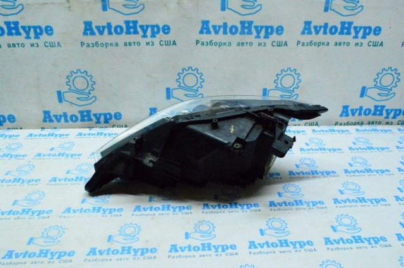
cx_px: 202
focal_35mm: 30
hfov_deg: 62.0
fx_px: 336
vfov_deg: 43.5
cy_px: 134
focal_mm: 20
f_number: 25
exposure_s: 1/80
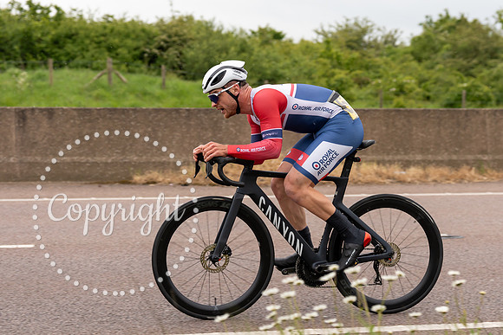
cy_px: 140
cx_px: 289
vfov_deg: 14.8
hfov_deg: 22.0
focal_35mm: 92
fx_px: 1290
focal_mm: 70
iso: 320
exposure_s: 1/1000
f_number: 3.5
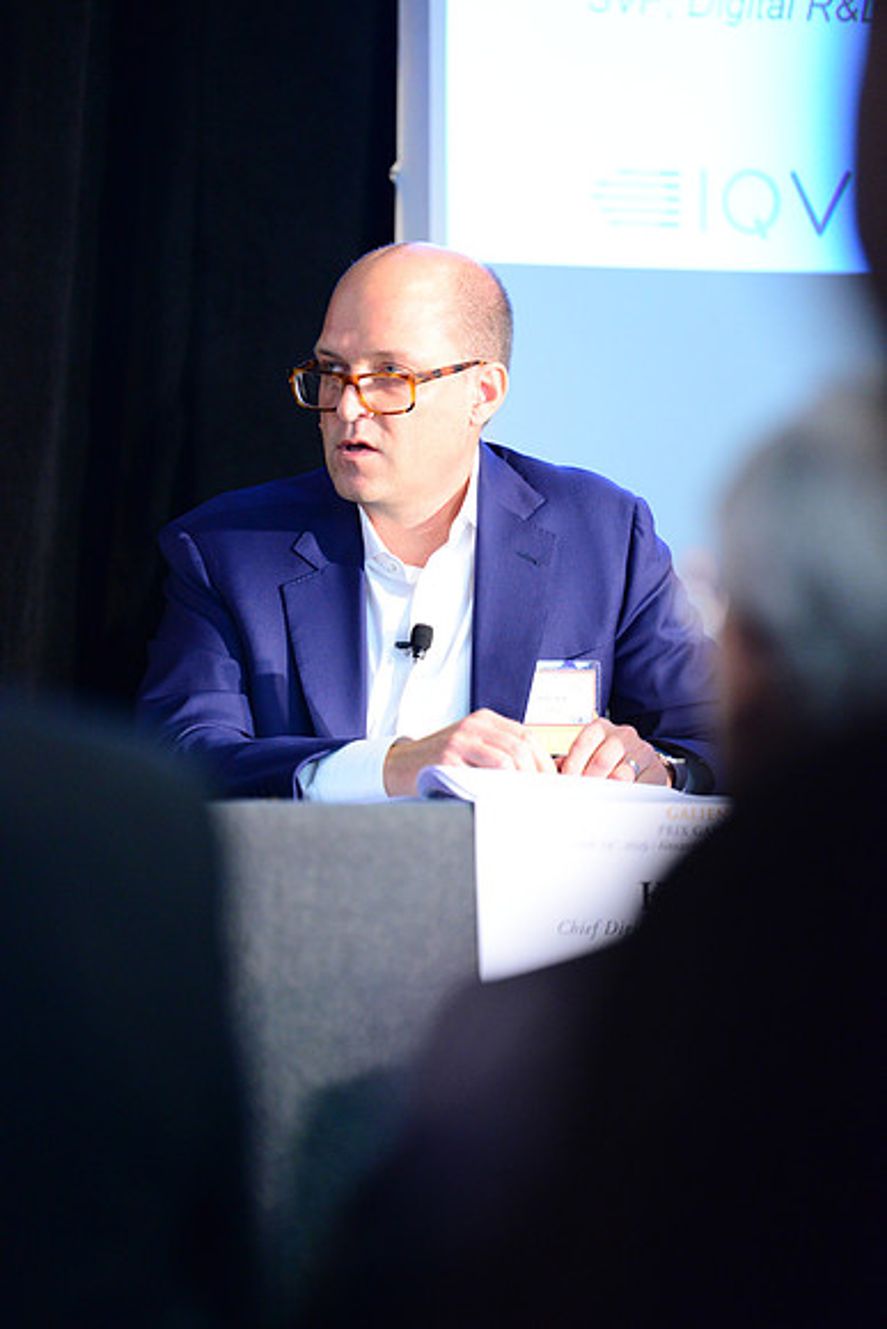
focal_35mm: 165
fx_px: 6094
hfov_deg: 8.3
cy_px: 664
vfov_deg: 12.4
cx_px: 444
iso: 4000
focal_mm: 165
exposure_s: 1/125
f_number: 2.8
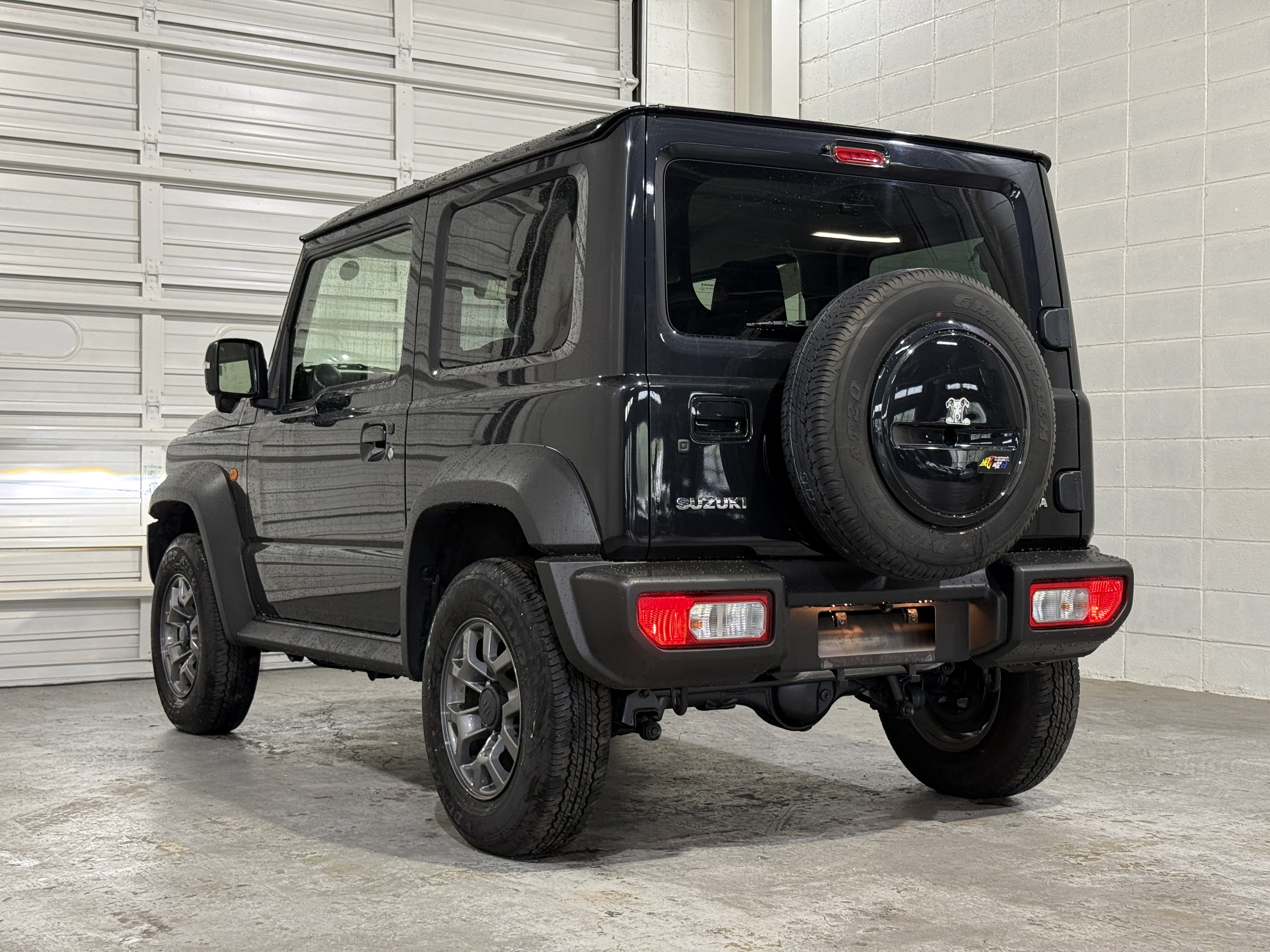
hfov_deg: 39.7
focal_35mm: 48
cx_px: 635
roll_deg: -0.6
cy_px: 476
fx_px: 1761
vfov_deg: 30.3
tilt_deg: +0.6
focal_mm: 6.76
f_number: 1.78
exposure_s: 1/60
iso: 200
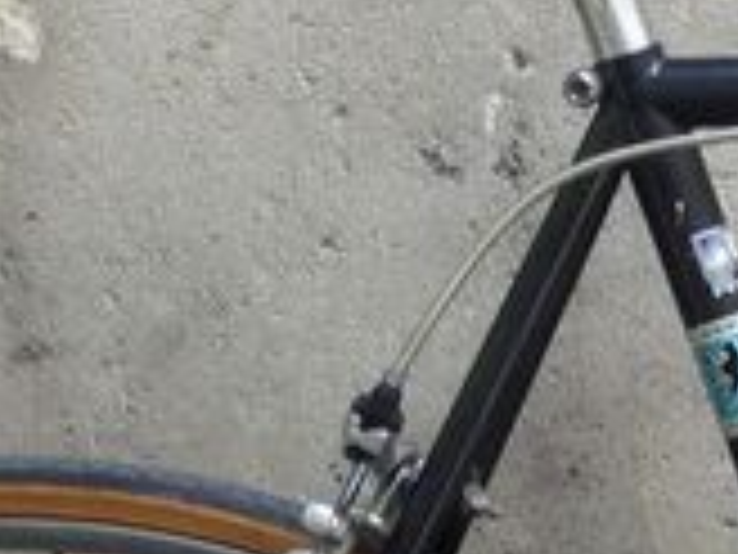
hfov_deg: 9.3
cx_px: 1372
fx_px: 4285
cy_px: 887
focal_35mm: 201
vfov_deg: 7.2
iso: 50
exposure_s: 1/131
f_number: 2.4
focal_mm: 4.12
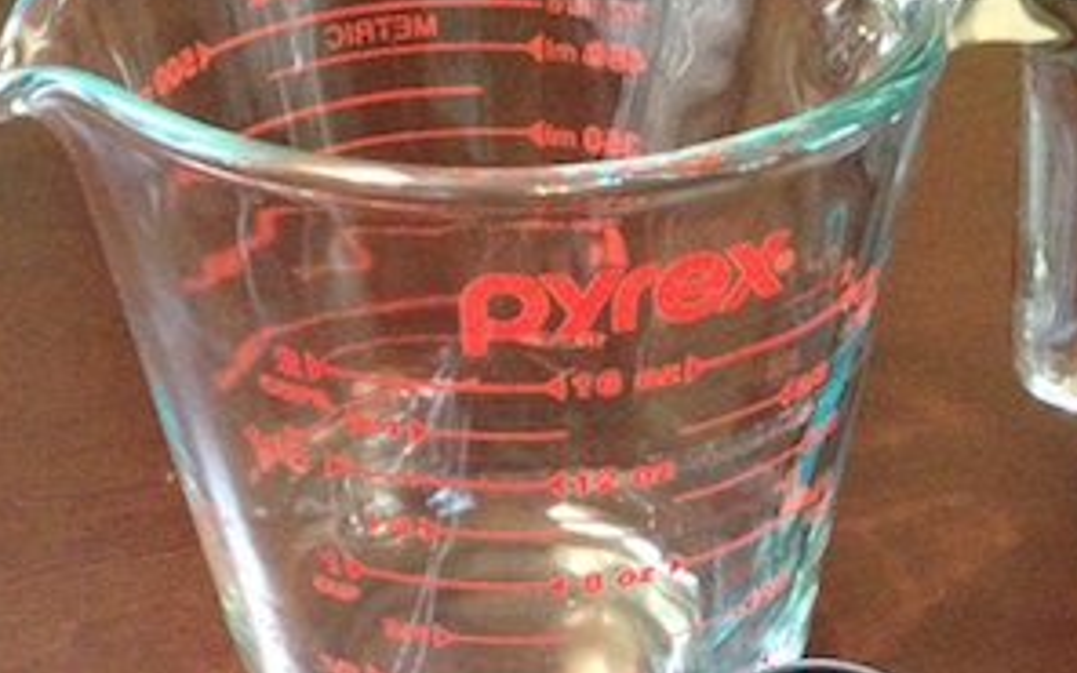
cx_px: 871
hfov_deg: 21.8
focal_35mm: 94
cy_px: 877
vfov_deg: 13.4
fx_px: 2759
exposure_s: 1/15
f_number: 2.4
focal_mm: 4.28
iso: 500
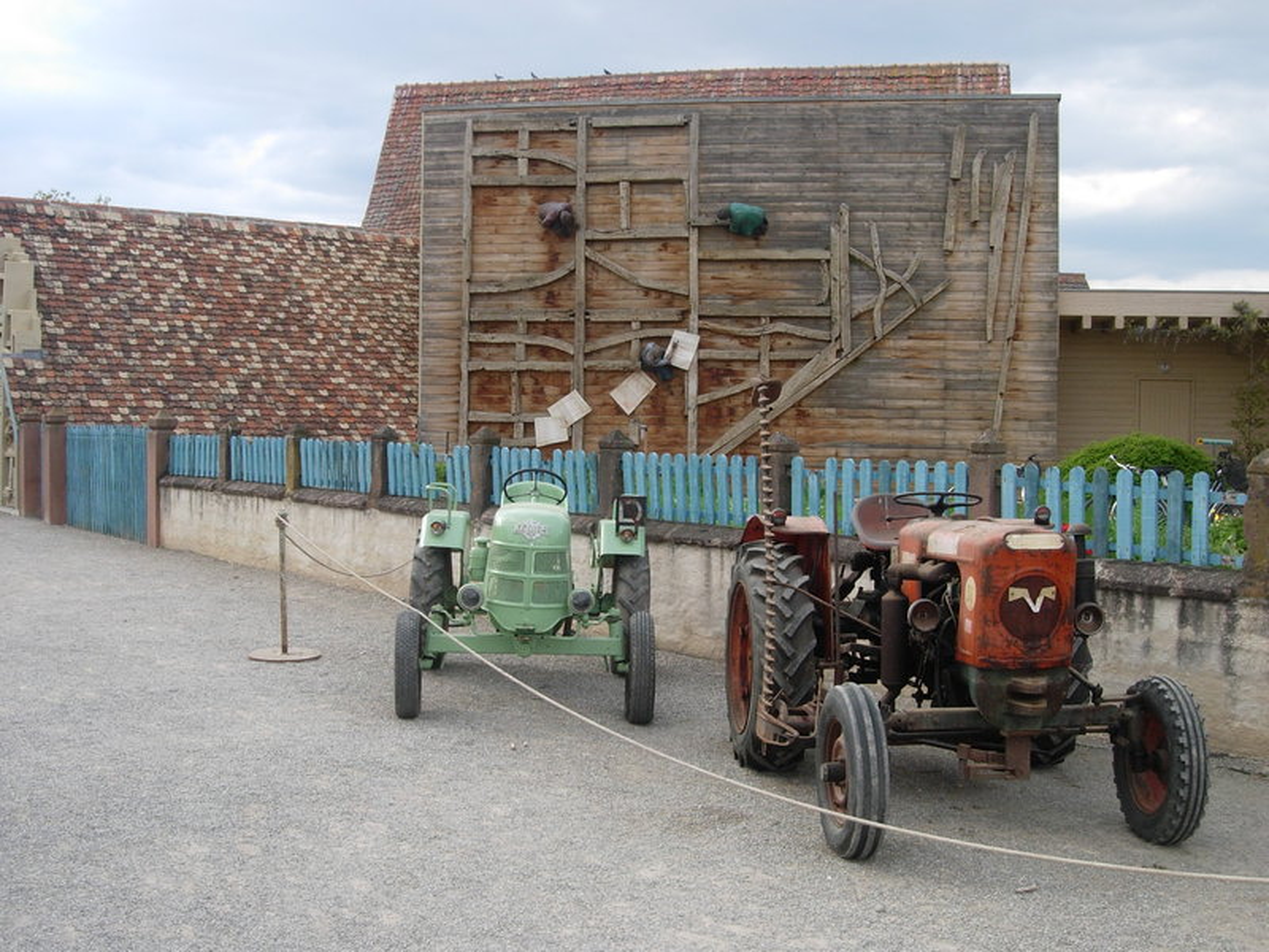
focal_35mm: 41
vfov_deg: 35.1
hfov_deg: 45.8
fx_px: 1503
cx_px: 634
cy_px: 476
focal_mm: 8.5
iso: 79
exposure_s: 1/228
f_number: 4.9
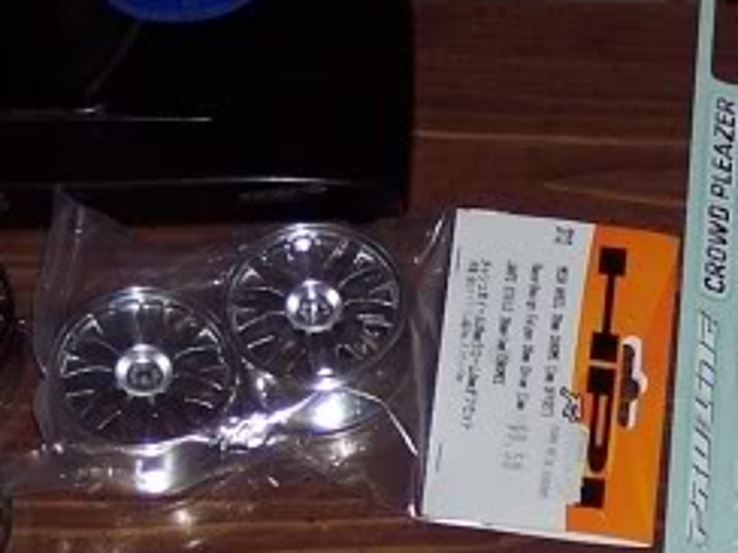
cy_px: 677
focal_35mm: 218
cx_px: 907
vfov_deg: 6.8
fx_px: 4648
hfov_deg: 9.0
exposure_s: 1/60
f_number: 3.4
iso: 100
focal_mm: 10.7
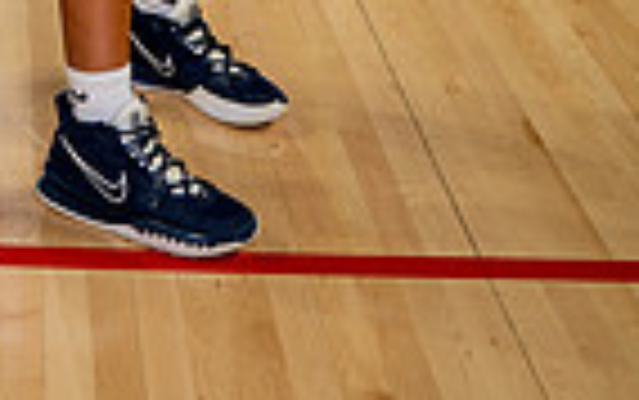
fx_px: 1969
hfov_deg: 18.2
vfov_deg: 10.2
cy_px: -544
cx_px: 76
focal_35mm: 113
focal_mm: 35
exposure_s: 1/250
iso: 320
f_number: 6.3
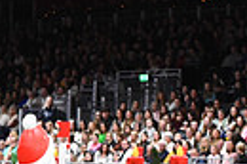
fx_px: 2635
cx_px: -266
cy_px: 147
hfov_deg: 5.3
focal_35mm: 385
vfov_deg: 3.5
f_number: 3.5
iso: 5000
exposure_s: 1/800
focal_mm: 86
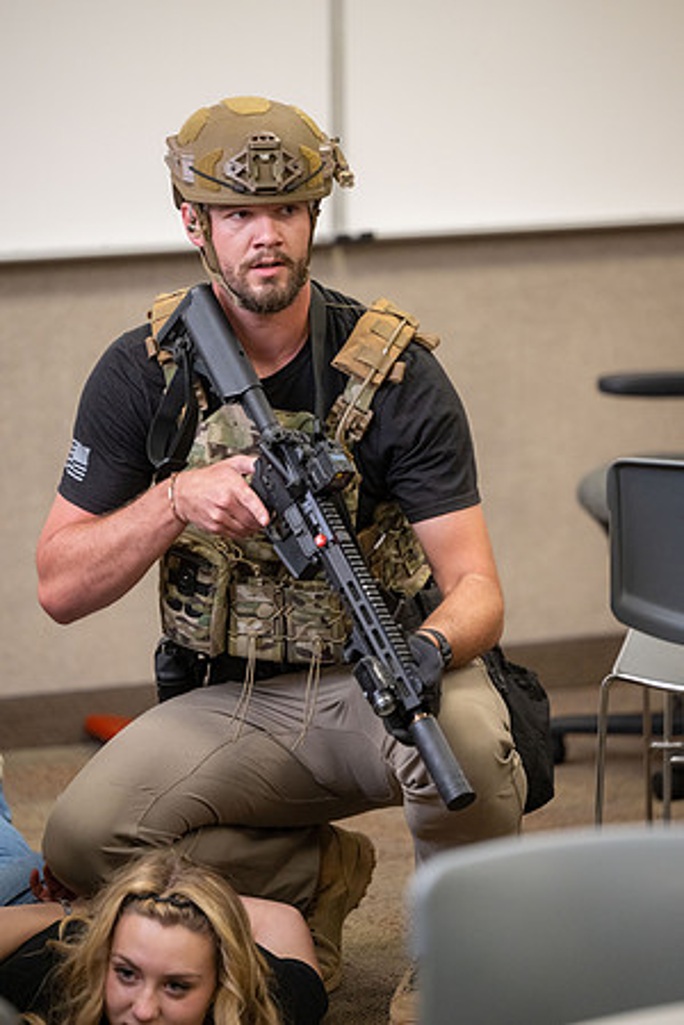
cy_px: 512
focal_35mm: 160
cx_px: 342
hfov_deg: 8.6
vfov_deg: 12.8
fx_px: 4560
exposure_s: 1/500
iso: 2000
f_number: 2.8
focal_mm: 160
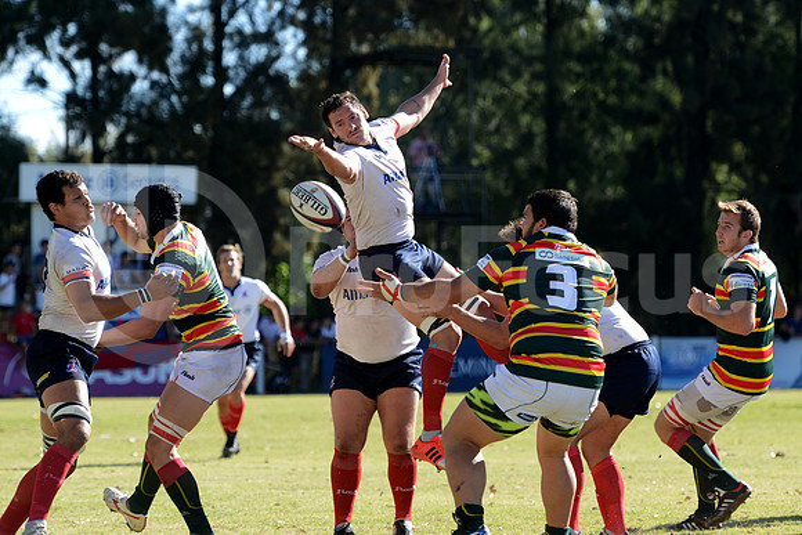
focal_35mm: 170
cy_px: 268
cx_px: 401
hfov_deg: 12.1
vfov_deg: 8.1
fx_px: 3788
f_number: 4
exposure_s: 1/800
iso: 400
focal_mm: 170
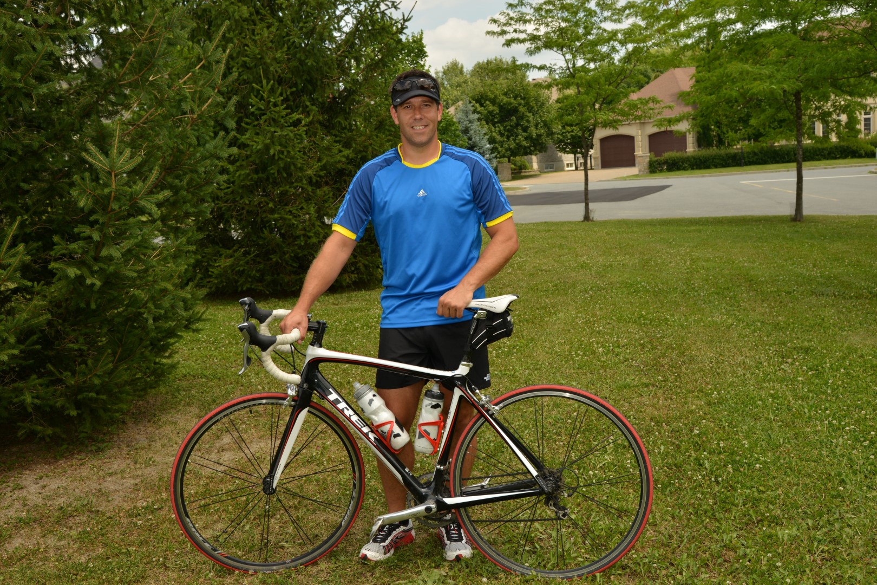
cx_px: 438
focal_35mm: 38
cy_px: 292
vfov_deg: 35.1
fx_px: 926
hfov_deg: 50.7
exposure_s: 1/250
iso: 200
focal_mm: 38
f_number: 10
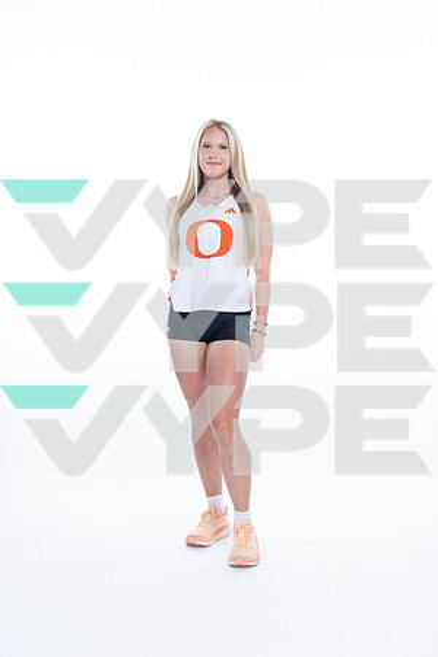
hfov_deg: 22.3
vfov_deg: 32.9
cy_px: 328
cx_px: 219
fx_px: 1113
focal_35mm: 61
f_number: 5.6
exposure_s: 1/250
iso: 400
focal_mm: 61
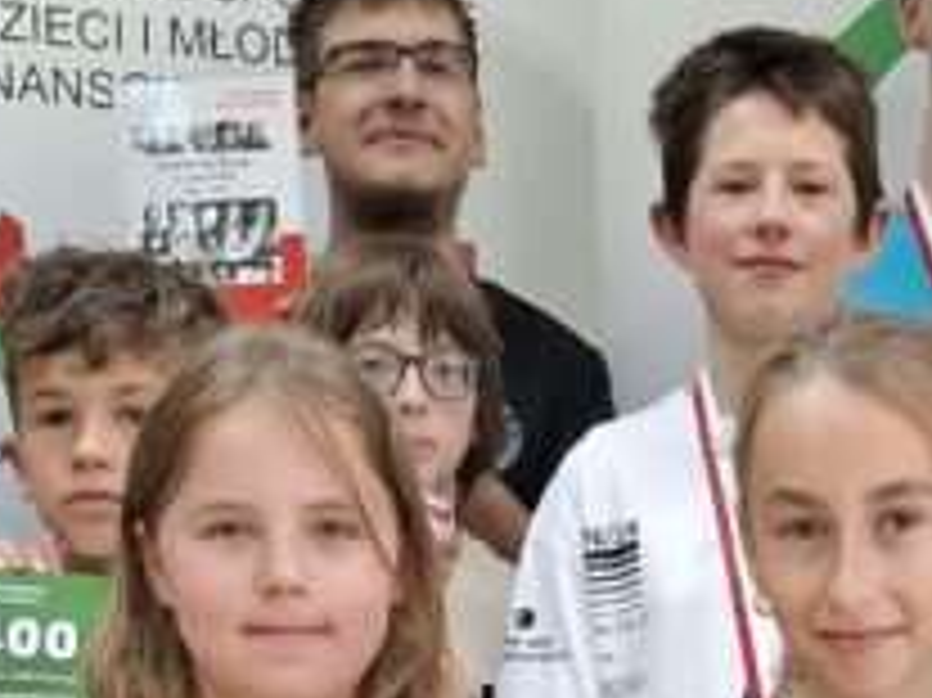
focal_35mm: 114
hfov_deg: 17.2
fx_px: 3068
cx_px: 720
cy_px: 1297
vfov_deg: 11.9
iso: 320
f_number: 1.8
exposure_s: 1/100
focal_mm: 5.54
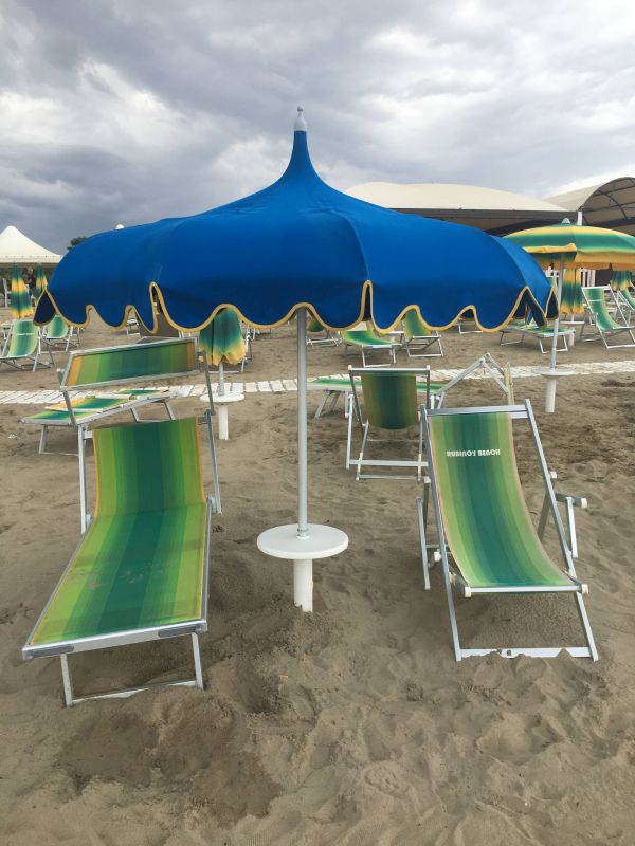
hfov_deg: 48.2
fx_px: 709
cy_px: 423
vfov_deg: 61.7
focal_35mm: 29
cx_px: 318
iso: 25
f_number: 2.2
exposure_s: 1/605
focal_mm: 4.15
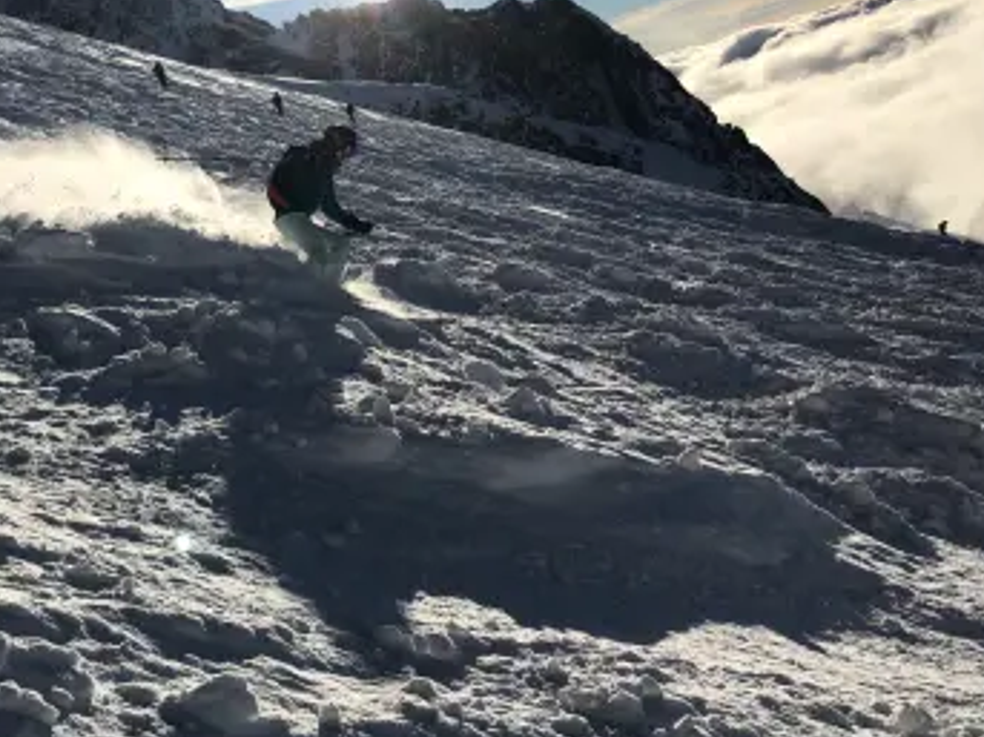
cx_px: 235
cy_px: 232
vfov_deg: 29.4
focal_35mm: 49
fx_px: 1392
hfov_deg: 37.9
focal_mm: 4
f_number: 1.8
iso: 20
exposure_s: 1/6024
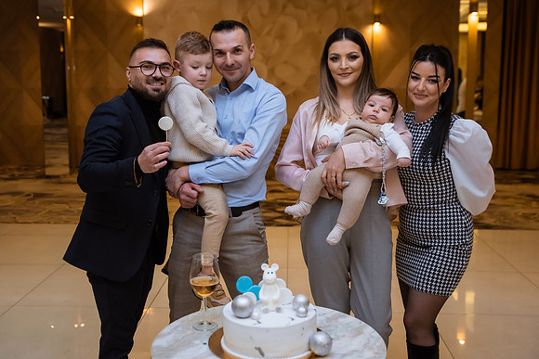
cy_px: 156
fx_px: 645
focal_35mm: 43
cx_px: 261
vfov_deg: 31.1
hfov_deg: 45.4
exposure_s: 1/160
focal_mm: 38
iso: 1600
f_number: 2.8
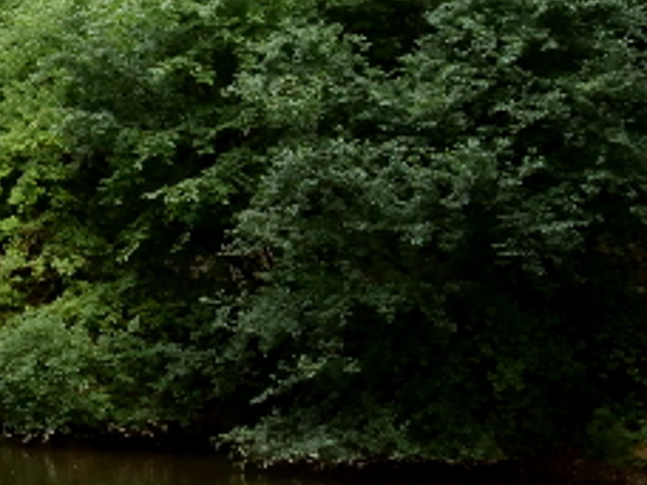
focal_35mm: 178
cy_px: -306
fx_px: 3327
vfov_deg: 8.1
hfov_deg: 10.2
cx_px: -678
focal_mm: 26
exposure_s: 1/160
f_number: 8
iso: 800
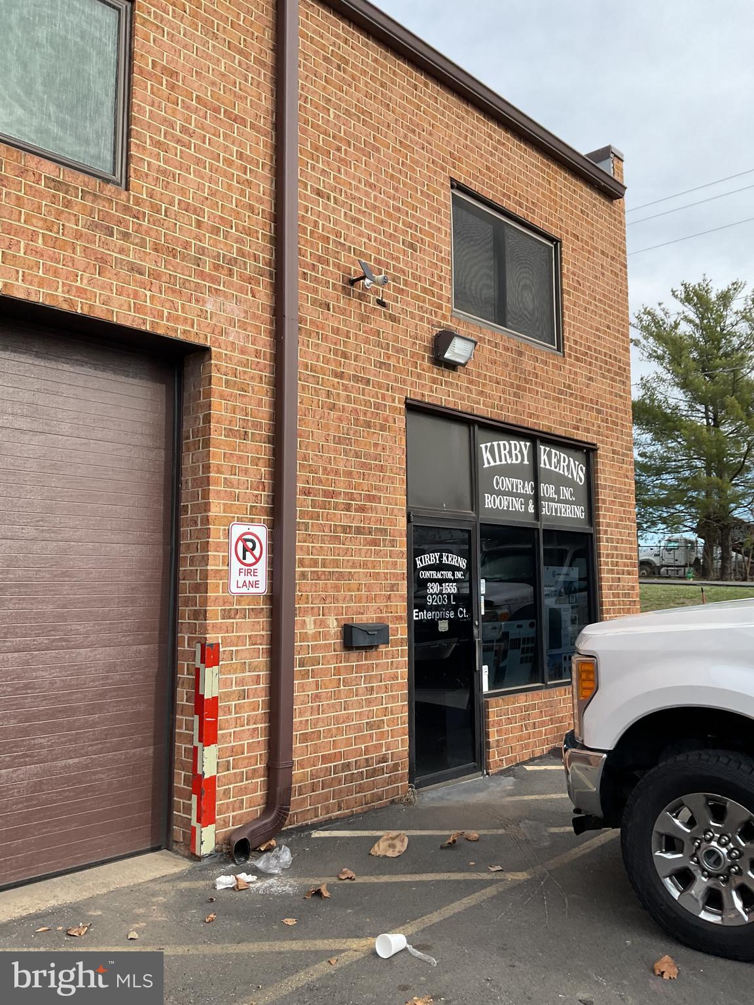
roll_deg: +0.1
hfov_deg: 48.2
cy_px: 502
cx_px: 377
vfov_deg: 61.7
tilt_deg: +10.2
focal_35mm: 29
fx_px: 842
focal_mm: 3
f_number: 1.8
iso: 16
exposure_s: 1/674
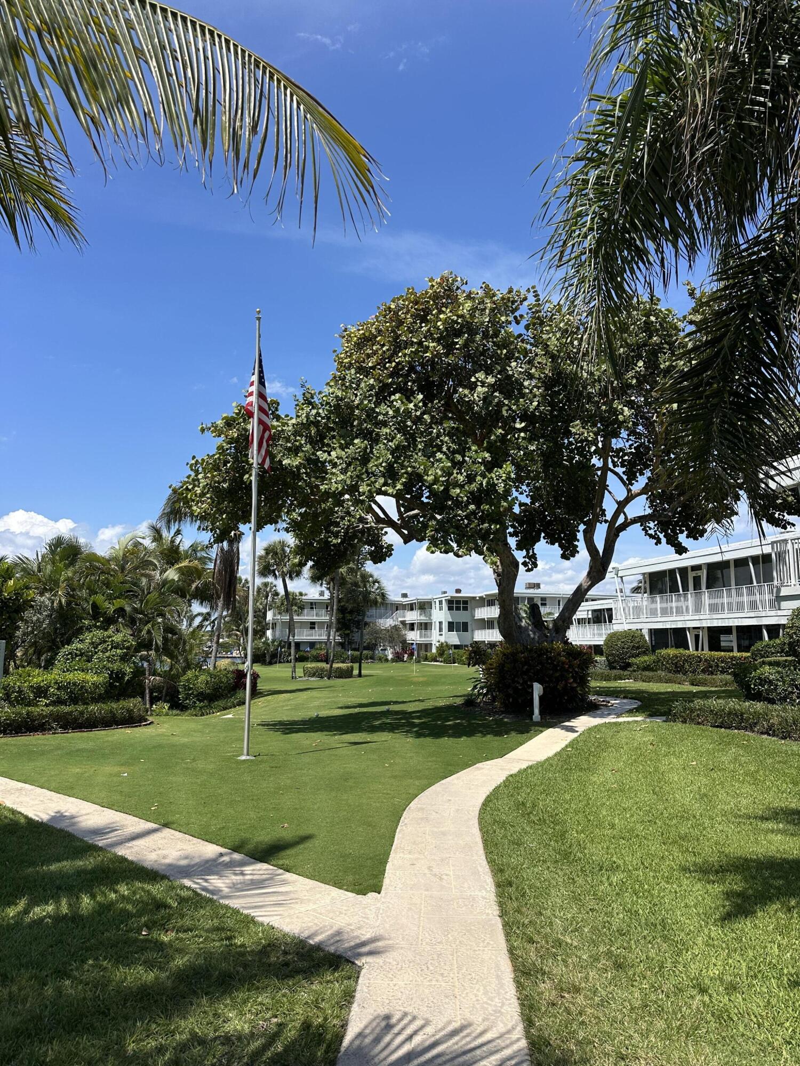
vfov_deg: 71.6
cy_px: 533
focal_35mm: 24
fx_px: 740
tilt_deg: +9.6
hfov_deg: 56.8
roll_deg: -2.1
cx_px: 400
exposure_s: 1/4762
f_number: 1.78
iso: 80
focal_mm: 6.86
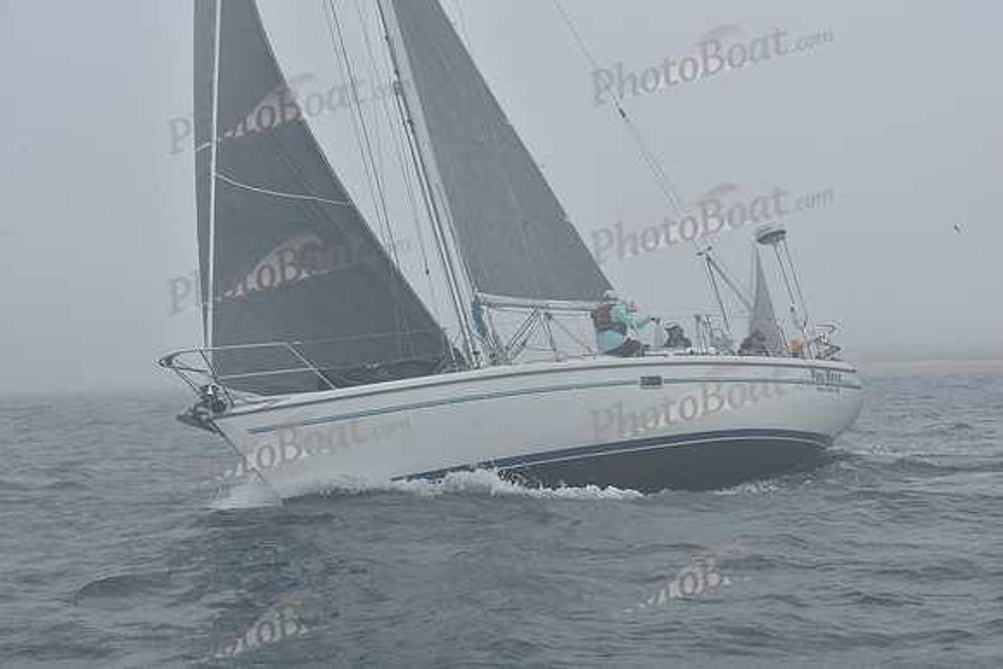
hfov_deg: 28.8
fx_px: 1951
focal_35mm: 70
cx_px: 502
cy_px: 334
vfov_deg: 19.5
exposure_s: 1/800
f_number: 10
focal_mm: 70
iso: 250
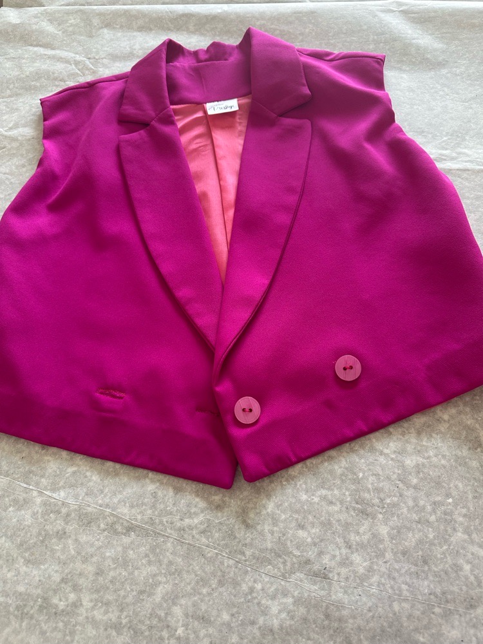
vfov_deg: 71.6
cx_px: 242
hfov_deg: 56.8
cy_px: 322
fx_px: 446
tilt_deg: -66.8
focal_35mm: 24
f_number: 1.78
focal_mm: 6.86
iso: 200
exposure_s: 1/121
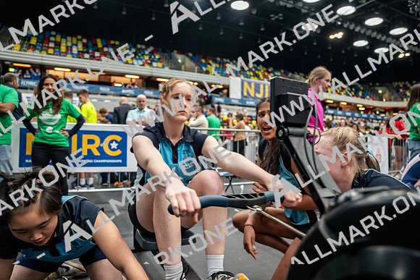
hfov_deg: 73.7
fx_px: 280
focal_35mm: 24
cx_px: 210
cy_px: 140
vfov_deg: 53.2
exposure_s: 1/200
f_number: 2.8
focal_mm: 24
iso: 1250
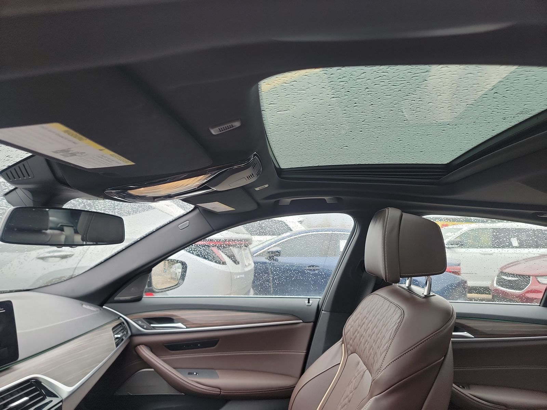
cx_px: 274
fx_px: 379
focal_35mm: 24
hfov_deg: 71.6
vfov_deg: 56.8
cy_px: 205
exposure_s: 1/59
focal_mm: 6.7
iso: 89
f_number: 1.8
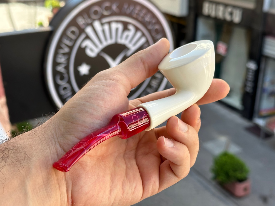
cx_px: 138
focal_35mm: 48
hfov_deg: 39.7
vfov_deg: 30.3
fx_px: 381
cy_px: 103
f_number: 1.78
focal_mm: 6.86
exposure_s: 1/444
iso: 64
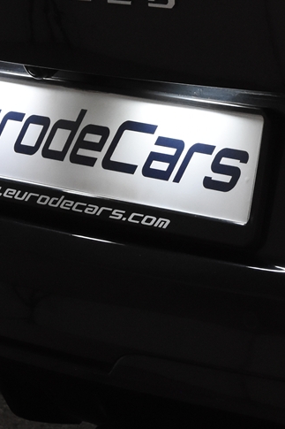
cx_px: 394
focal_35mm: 202
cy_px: 147
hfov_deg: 6.7
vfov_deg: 10.2
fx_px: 2400
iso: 1600
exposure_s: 1/160
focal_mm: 34
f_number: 6.3
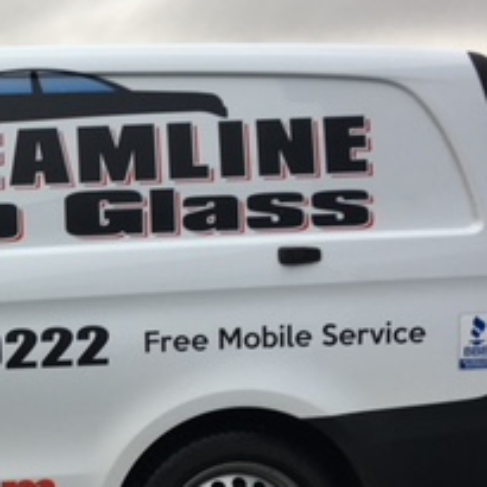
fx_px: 1273
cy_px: 347
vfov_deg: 21.5
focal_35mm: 80
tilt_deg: -8.1
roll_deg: -2.1
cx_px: -195
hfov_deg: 19.5
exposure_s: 1/60
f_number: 2.2
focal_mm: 4.15
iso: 25
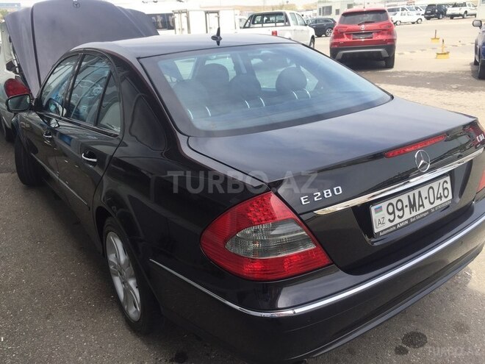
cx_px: 242
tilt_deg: -19.9
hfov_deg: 61.7
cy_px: 182
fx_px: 406
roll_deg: +3.0
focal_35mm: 29
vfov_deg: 48.2
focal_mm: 4.15
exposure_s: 1/842
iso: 32
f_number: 2.2
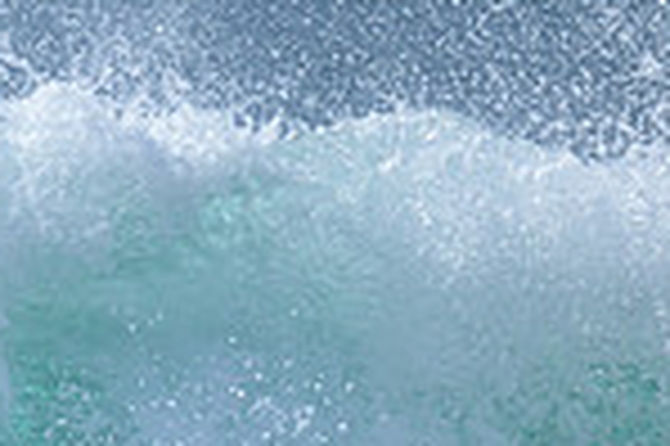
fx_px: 58077
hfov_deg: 0.7
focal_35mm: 3124
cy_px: 723
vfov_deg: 0.4
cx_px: -594
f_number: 6.3
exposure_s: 1/2000
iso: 320
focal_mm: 800
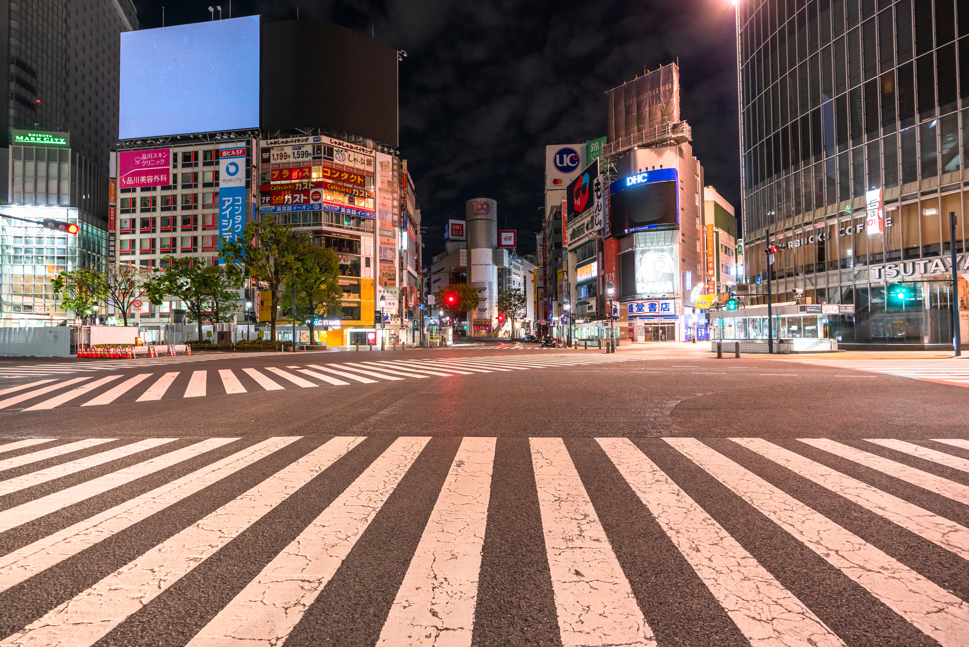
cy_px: 324
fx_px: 431
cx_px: 484
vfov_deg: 73.8
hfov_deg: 96.7
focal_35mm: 16
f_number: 4
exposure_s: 1/13
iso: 1600
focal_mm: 16
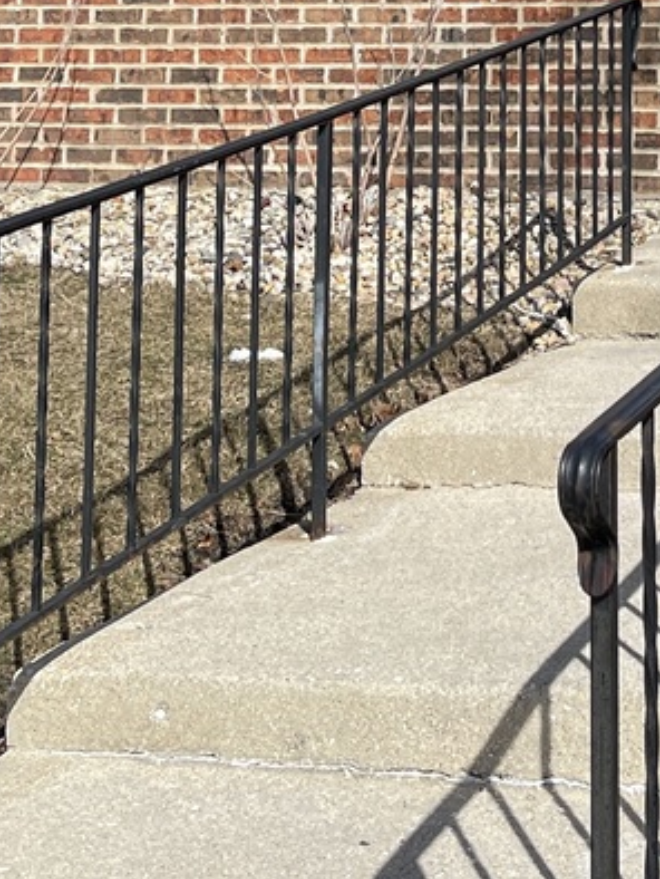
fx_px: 2412
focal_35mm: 95
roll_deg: +0.0
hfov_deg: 15.1
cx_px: 763
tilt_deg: +6.1
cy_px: -323
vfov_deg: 18.8
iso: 32
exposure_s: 1/4348
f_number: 1.6
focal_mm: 5.1
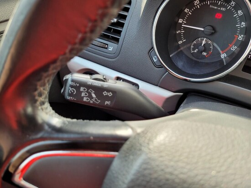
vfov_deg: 53.1
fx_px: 189
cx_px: 126
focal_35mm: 26
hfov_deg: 67.3
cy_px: 94
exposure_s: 1/100
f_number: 1.8
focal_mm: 5.4
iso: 64
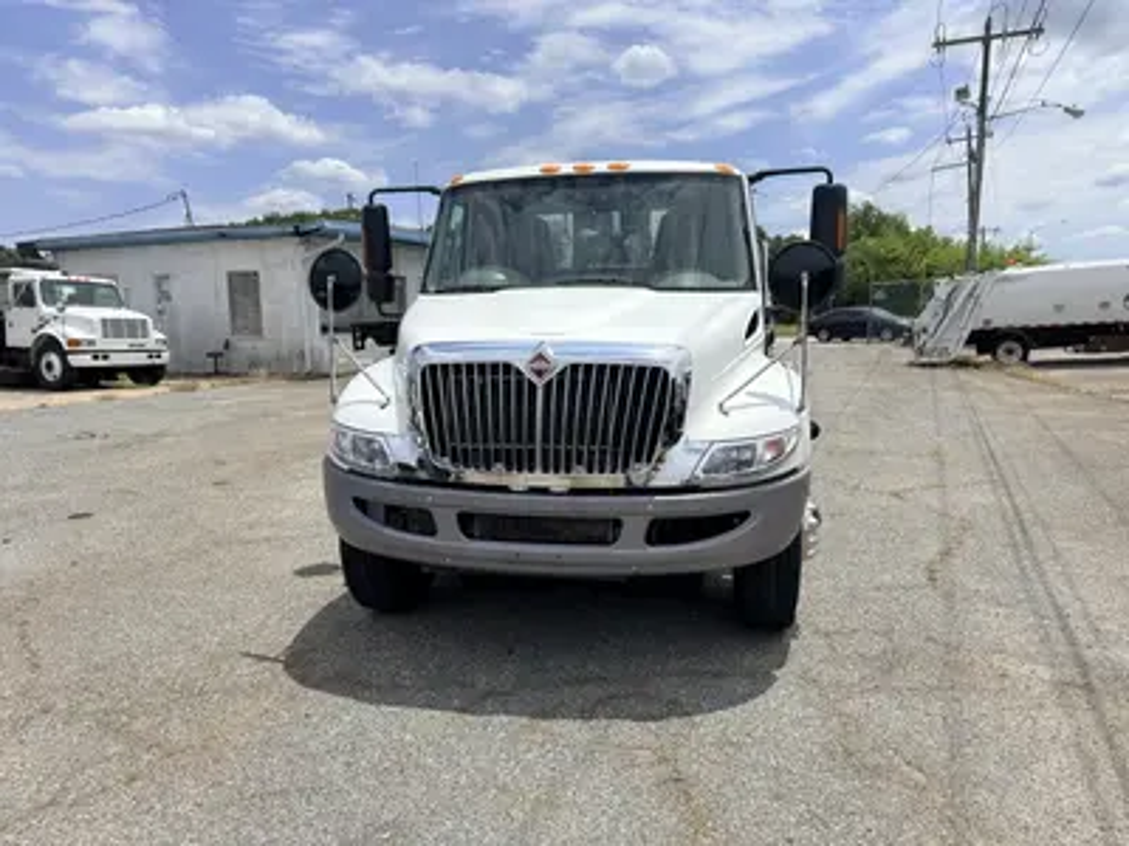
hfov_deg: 71.6
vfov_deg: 56.8
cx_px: 564
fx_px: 783
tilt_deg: -6.9
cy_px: 423
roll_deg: +0.9
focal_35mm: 24
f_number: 1.78
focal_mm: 6.76
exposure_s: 1/8929
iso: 80
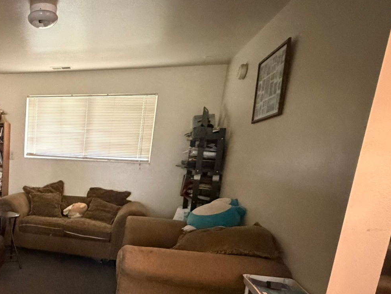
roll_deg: -1.0
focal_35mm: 29
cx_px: 21
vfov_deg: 46.5
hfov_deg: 52.1
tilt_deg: -11.8
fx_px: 328
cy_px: 221
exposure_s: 1/42
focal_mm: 2.22
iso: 1250
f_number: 2.2
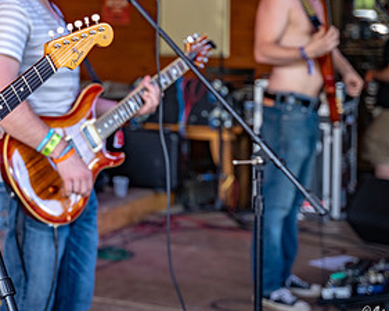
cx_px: 50
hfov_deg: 21.1
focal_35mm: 89
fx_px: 1025
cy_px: 77
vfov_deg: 17.2
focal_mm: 46
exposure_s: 1/250
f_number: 2.8
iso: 800
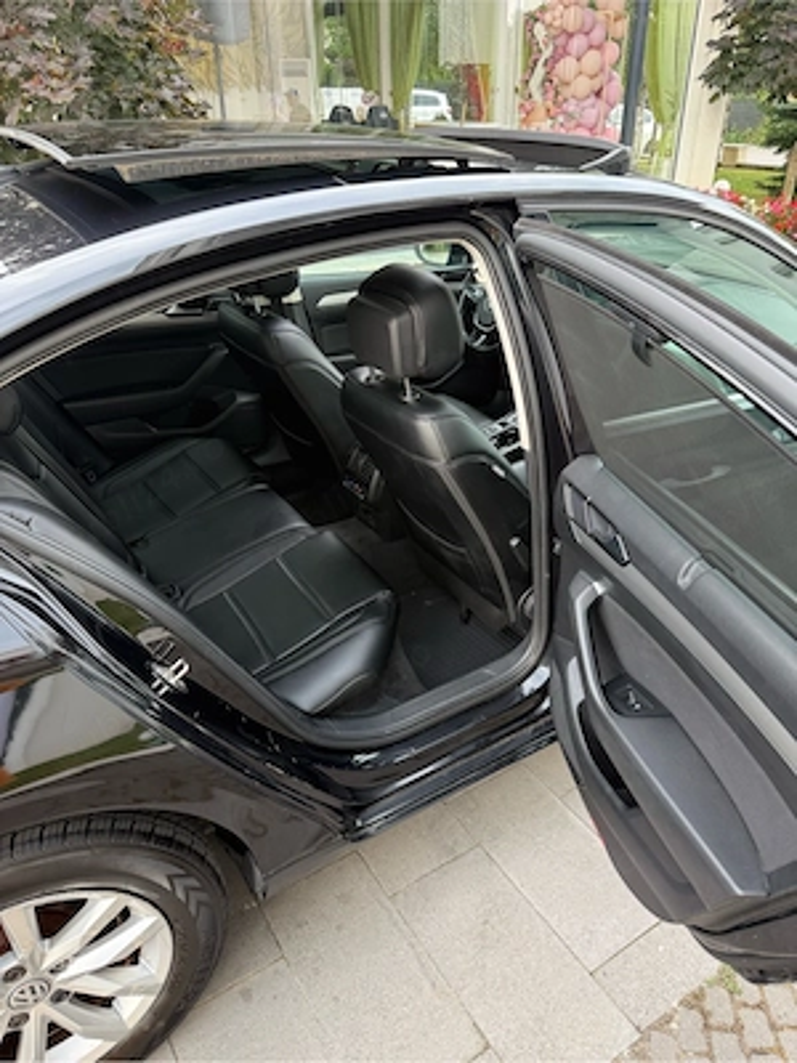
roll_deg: +1.0
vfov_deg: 71.6
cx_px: 398
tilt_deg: -30.7
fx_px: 737
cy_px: 532
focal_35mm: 24
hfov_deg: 56.8
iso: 125
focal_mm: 6.76
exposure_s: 1/121
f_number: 1.78
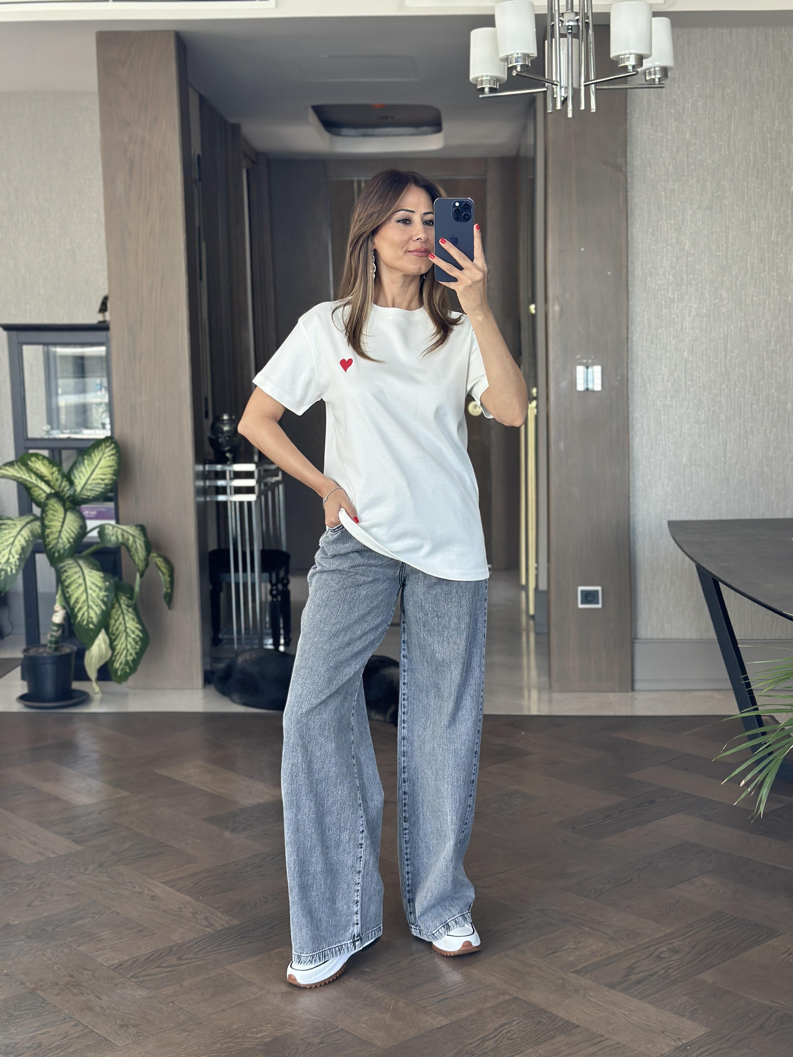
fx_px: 1466
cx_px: 396
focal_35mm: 48
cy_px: 528
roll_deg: +1.0
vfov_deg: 39.7
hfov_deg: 30.3
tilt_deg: -16.5
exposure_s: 1/116
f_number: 1.78
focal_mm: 6.86
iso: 125
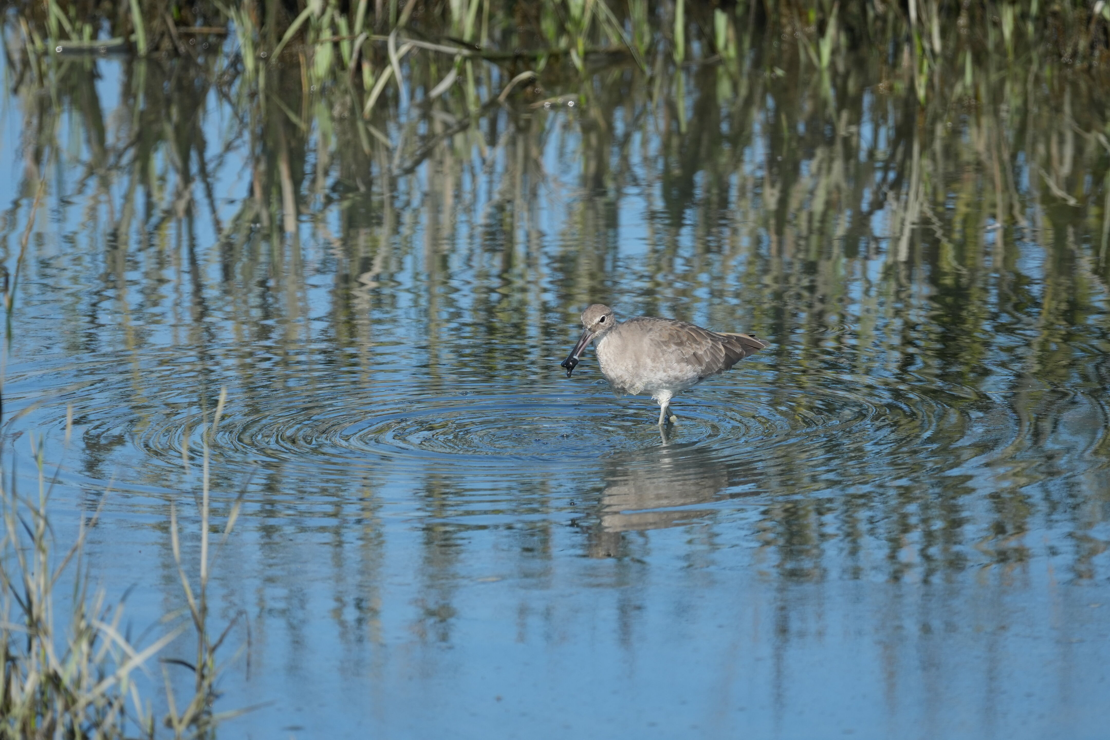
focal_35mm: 840
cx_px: 555
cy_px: 370
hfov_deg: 2.5
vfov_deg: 1.6
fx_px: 25898
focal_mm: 560
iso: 400
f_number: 6.3
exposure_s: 1/1250
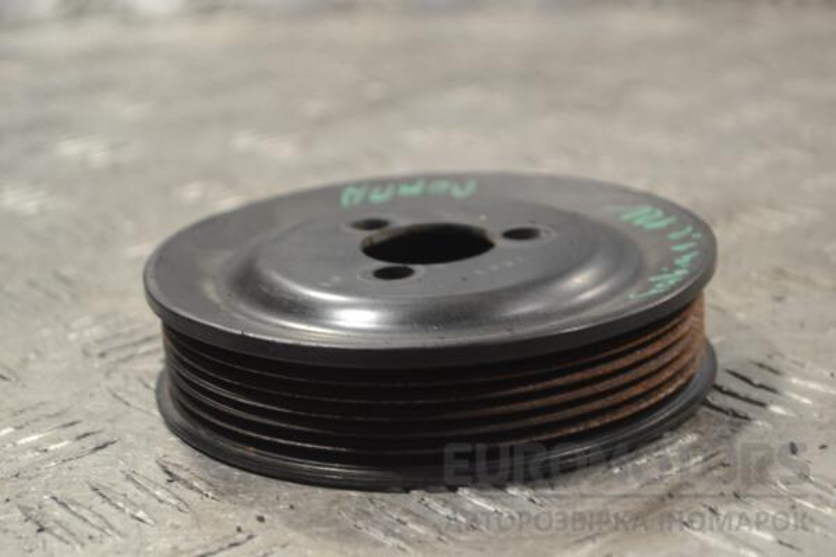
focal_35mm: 82
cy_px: 278
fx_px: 1916
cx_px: 418
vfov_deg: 16.6
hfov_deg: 24.6
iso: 280
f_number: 5.6
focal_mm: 55
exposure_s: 1/30
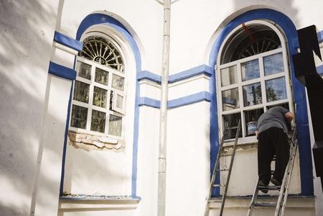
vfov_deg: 36.4
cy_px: 108
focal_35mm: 36
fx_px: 327
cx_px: 188
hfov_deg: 52.3
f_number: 8
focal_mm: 30.4
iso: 100
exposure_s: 1/400
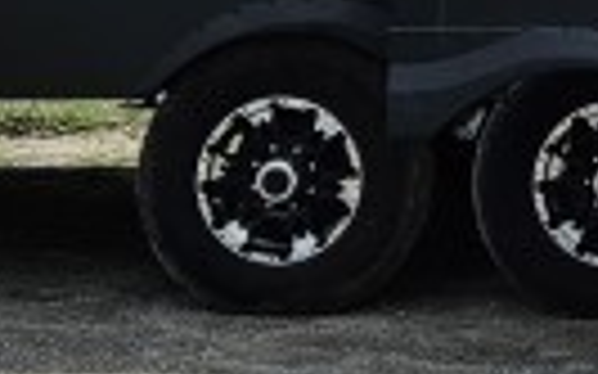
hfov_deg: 10.5
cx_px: 1061
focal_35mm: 188
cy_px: -455
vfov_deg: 6.7
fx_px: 3063
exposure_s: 1/2953
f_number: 1.8
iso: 25
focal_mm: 5.4
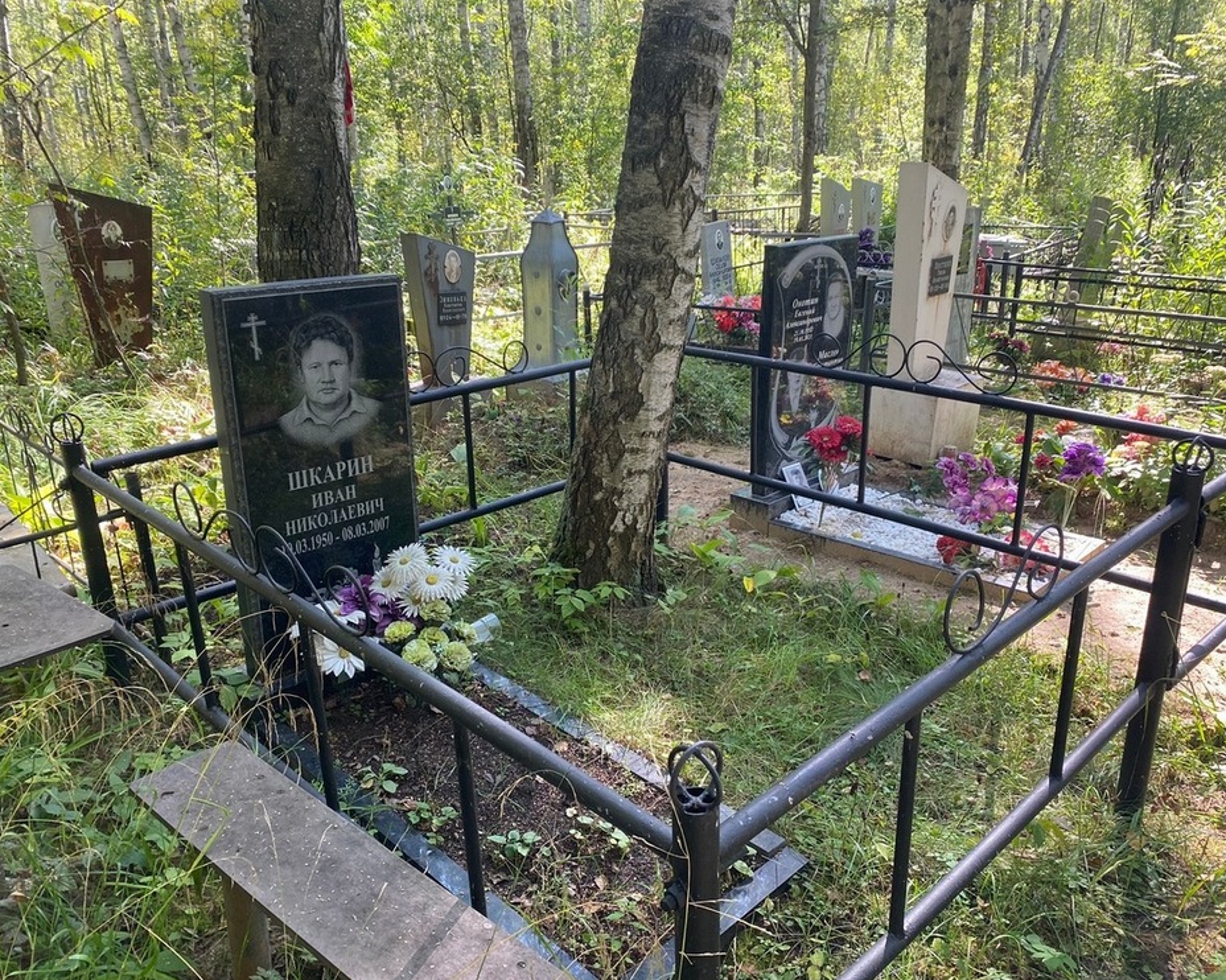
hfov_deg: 62.2
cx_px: 626
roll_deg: -0.1
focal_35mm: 28
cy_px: 505
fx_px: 1016
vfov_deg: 51.5
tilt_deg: -18.6
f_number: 1.8
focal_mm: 4.25
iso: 50
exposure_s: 1/121
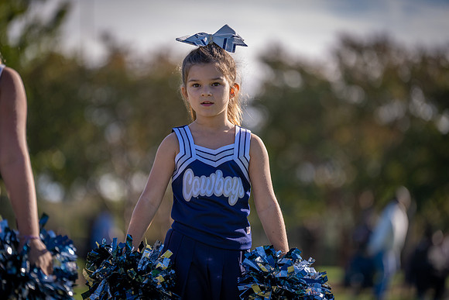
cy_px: 150
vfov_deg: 6.9
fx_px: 2495
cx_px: 224
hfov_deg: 10.3
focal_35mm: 200
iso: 100
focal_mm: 200
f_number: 2.8
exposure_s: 1/1250
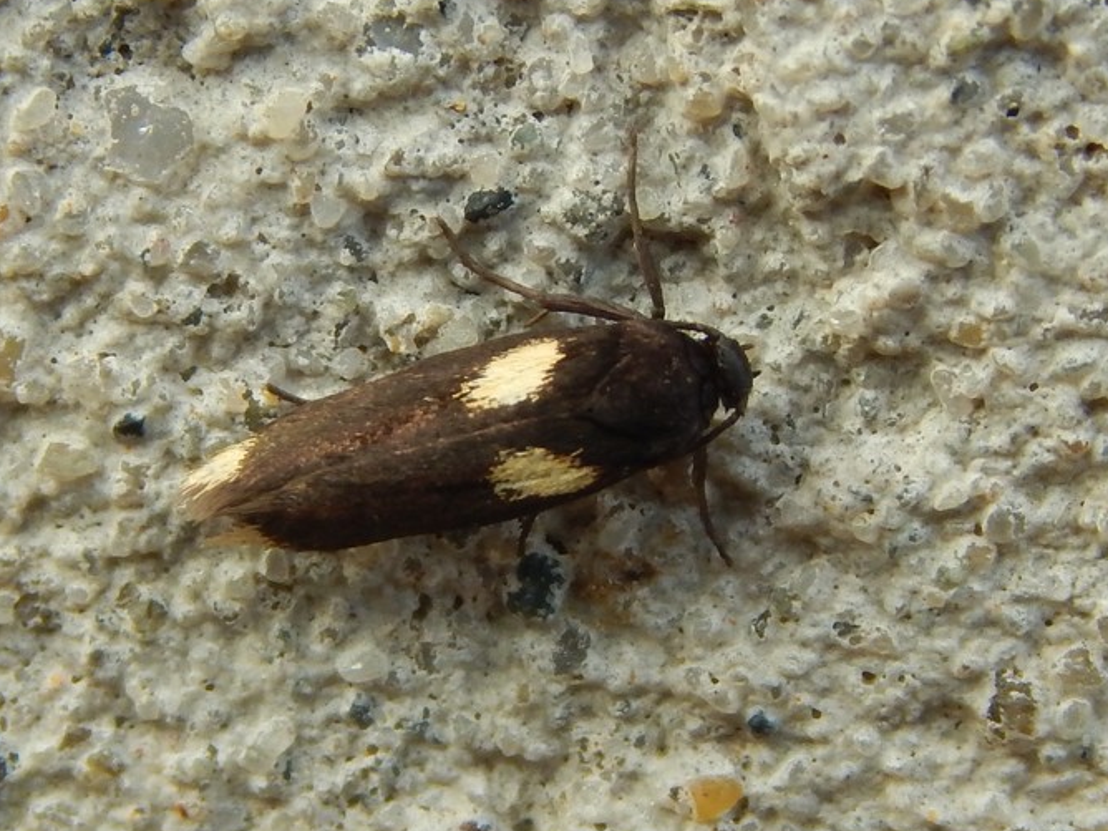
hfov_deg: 11.0
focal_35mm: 180
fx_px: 5761
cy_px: 400
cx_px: 515
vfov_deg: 8.2
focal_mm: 25.3
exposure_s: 1/40
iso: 125
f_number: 4.9
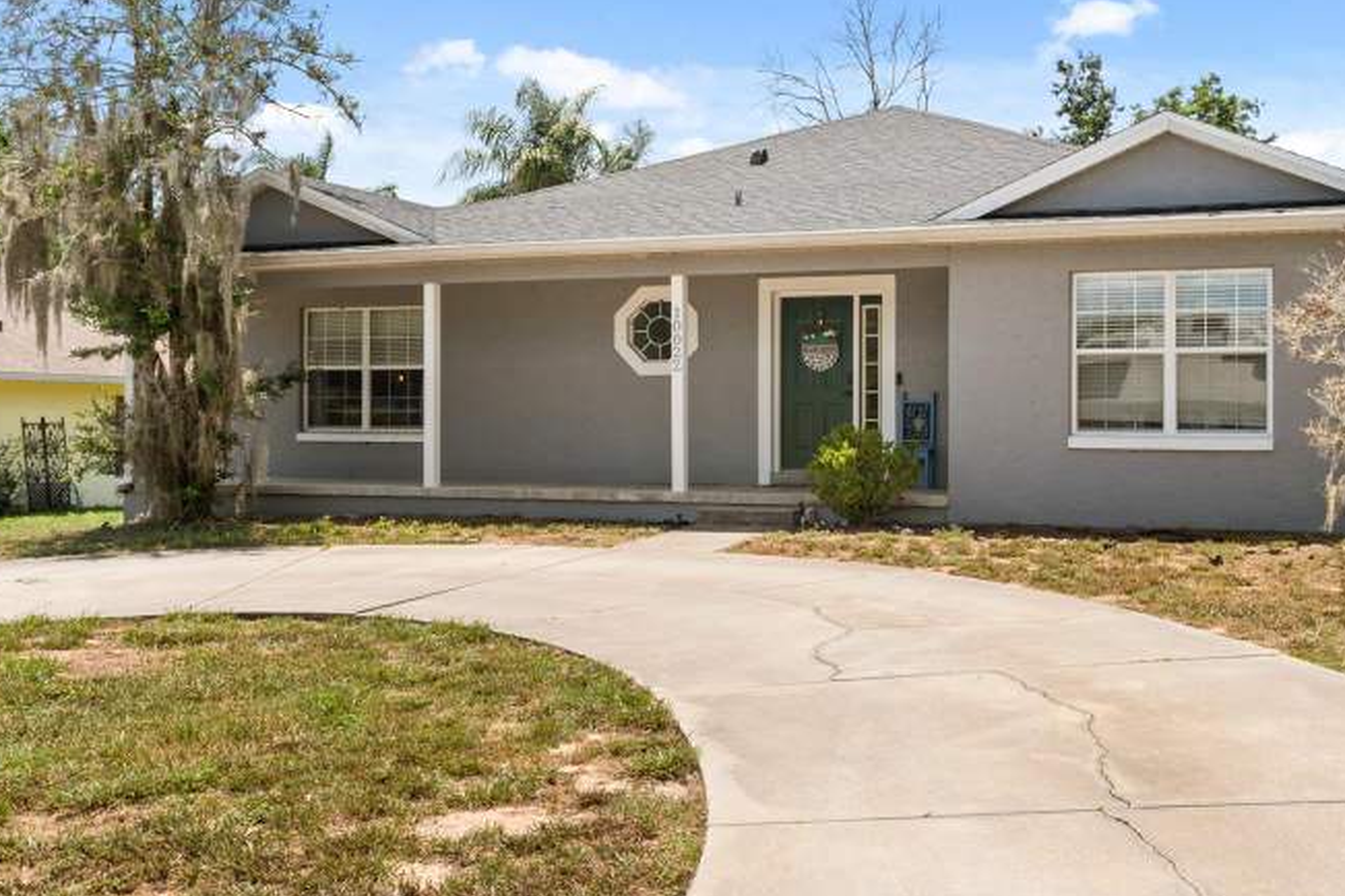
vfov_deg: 31.2
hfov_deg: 45.3
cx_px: 762
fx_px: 1606
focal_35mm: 43
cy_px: 406
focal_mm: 35
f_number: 22
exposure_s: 1/30
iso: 250
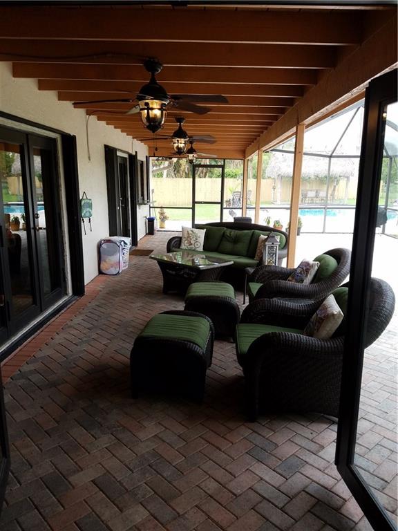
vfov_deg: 67.3
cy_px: 266
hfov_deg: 53.1
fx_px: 399
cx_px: 199
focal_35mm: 26
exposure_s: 1/120
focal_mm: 4.2
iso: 50
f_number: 1.7
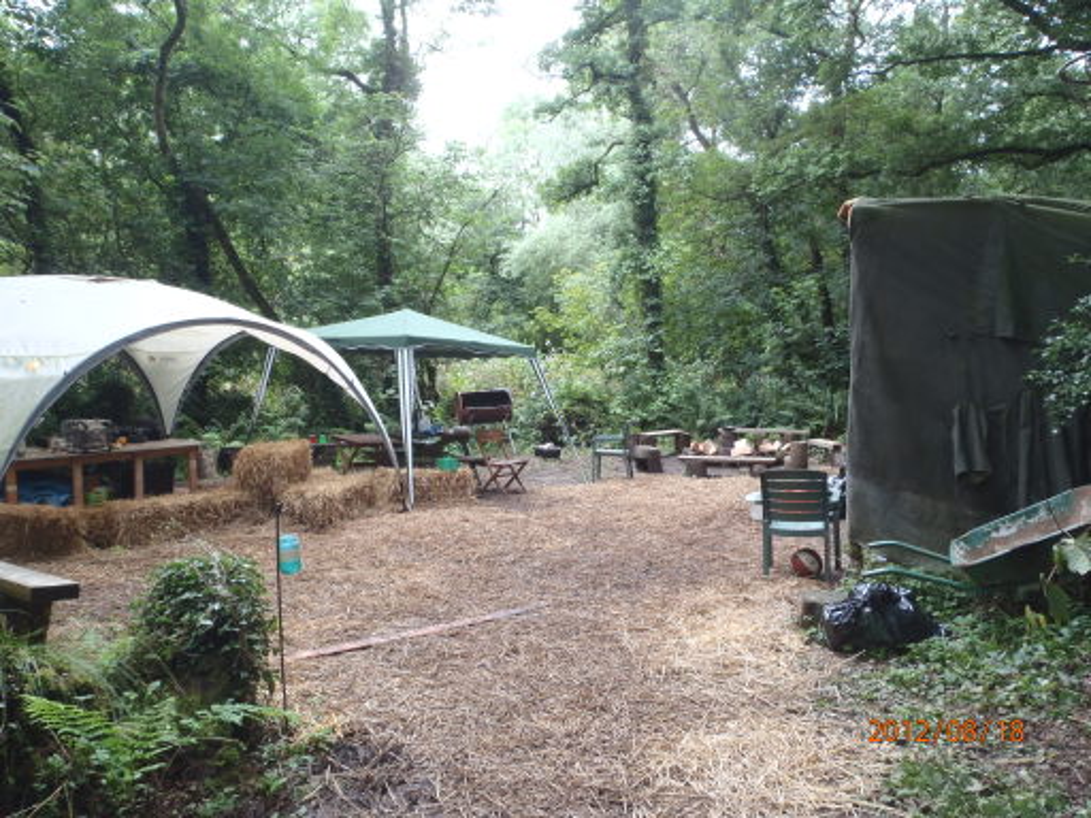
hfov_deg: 63.4
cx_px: 546
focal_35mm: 28
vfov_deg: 49.7
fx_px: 882
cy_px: 409
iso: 100
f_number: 3.5
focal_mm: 5
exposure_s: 1/40
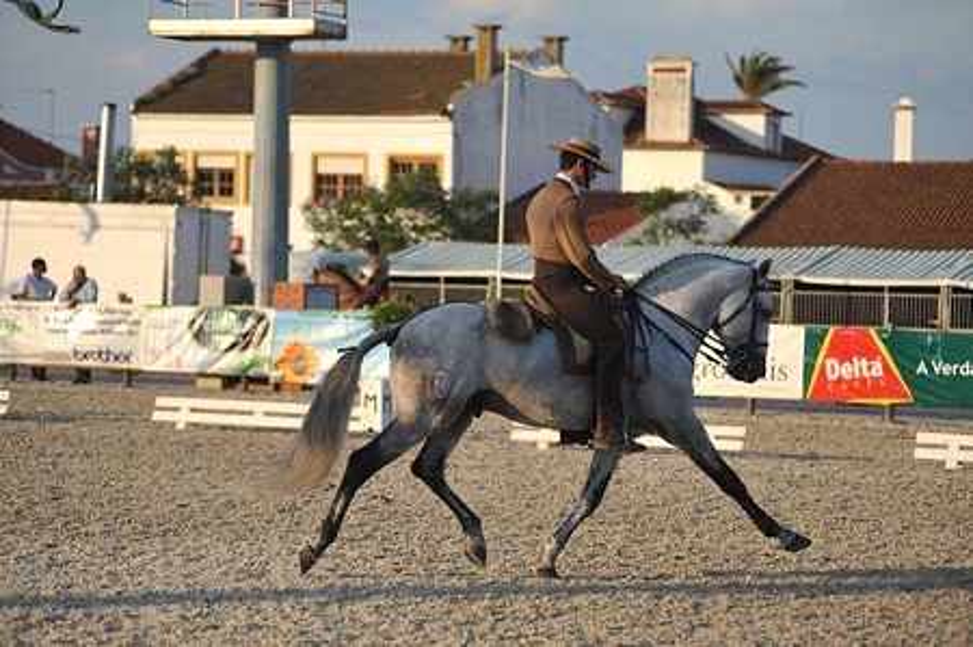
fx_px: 3132
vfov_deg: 11.8
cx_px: 486
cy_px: 324
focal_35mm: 116
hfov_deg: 17.7
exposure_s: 1/1600
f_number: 2.8
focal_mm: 116
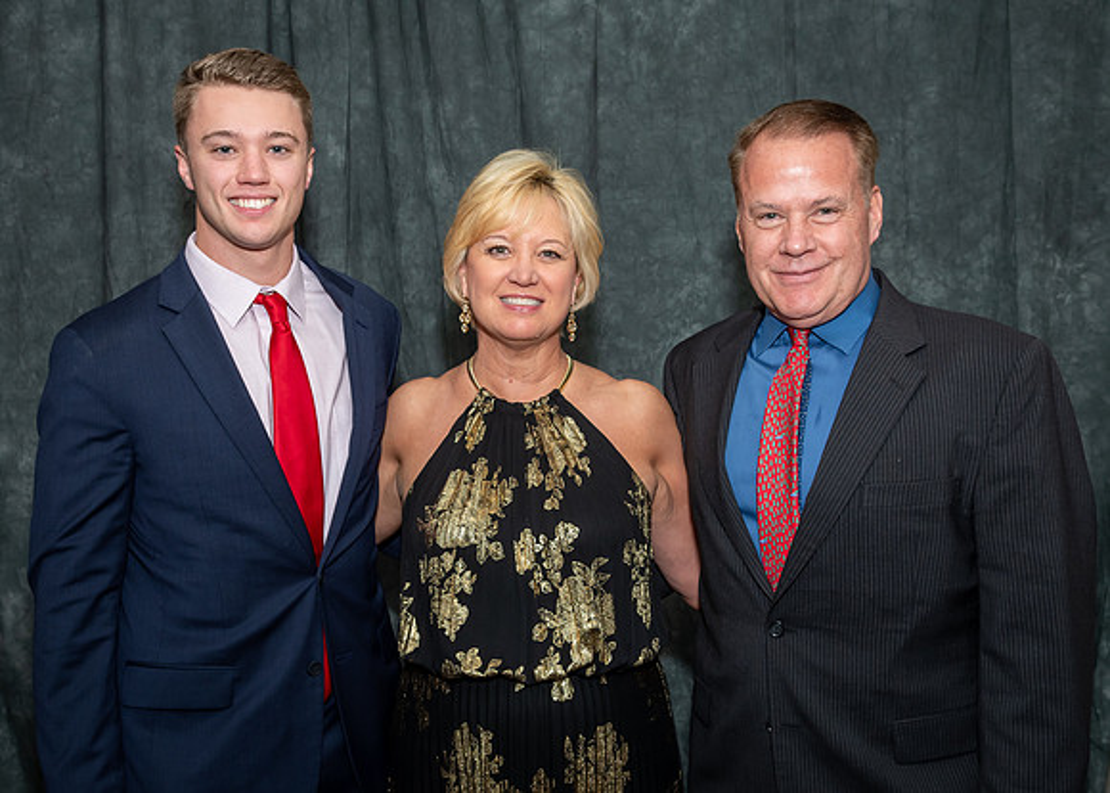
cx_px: 514
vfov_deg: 30.4
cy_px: 448
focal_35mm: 46
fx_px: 1455
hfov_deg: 41.7
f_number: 6.3
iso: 400
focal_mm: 24
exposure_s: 1/250
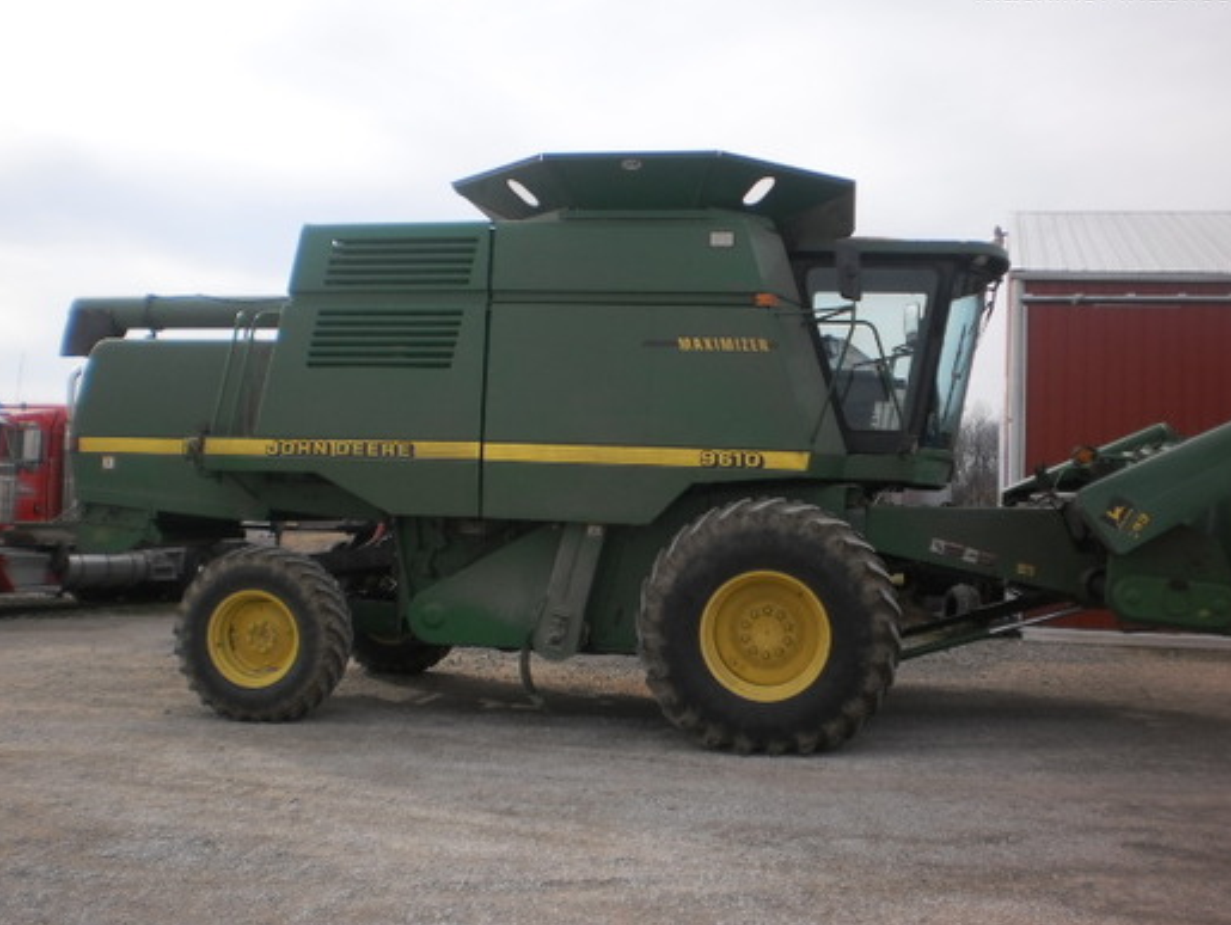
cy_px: 440
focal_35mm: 38
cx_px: 607
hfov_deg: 48.9
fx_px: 1352
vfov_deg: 37.8
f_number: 3.1
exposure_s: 1/1000
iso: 100
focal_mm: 6.3
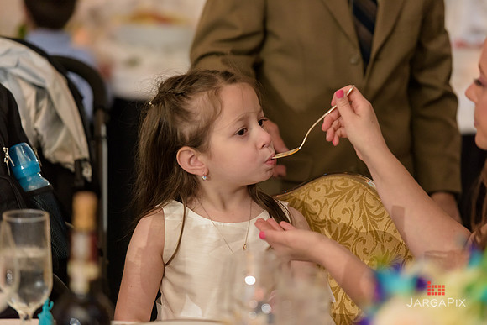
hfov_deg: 11.7
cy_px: 162
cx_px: 244
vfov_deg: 7.9
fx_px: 2368
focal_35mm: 175
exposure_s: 1/125
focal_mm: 175
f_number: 3.2
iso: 1600
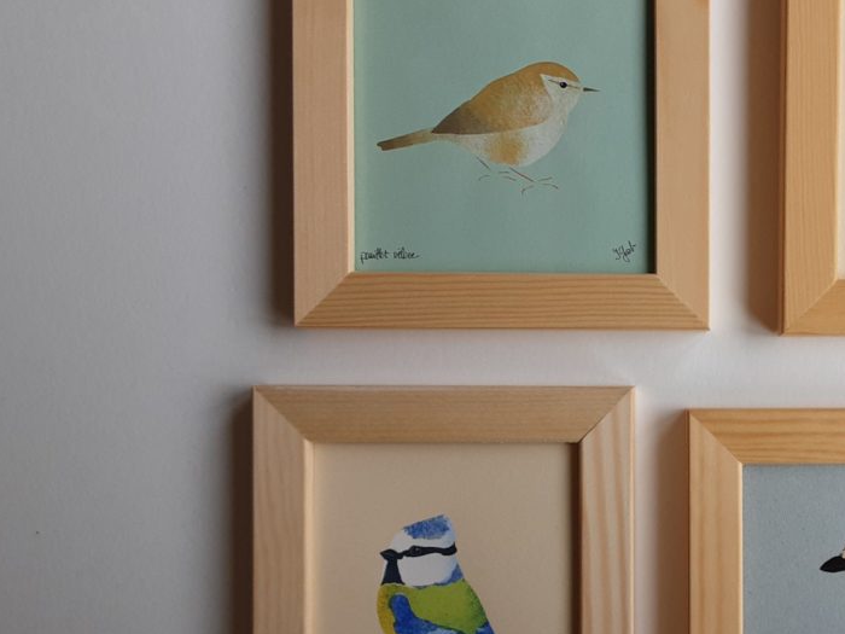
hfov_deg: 38.2
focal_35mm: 48
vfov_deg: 30.1
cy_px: 407
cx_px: 674
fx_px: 1172
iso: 40
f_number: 1.9
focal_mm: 2.9
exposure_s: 1/100
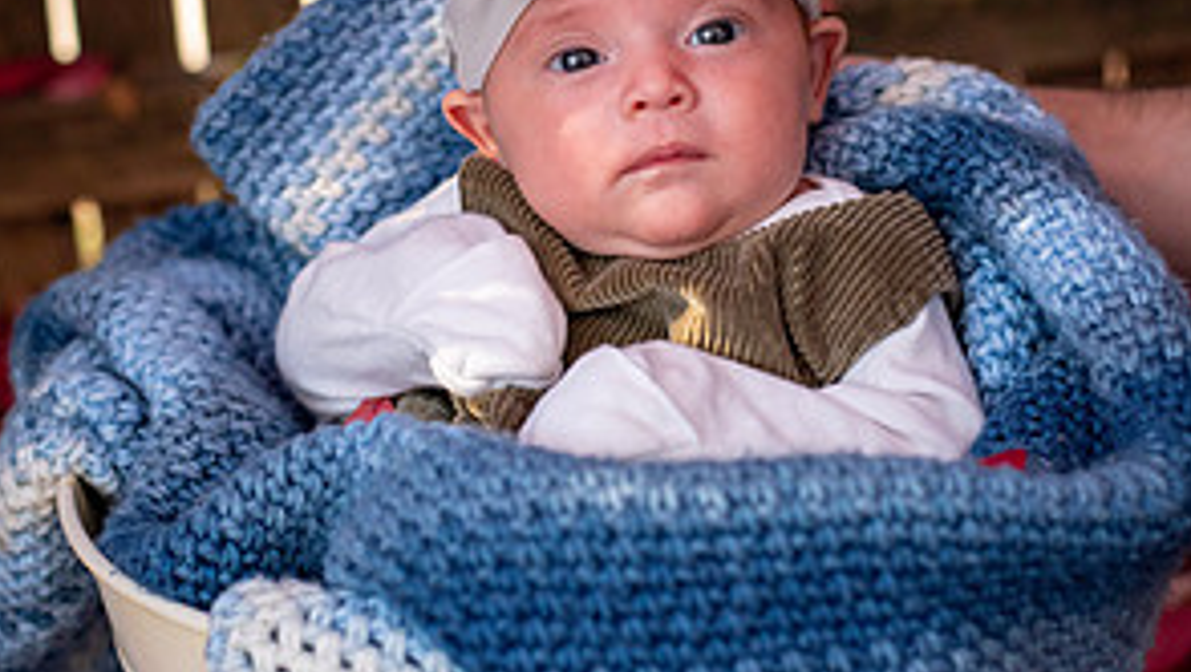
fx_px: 2529
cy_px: 263
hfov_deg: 26.5
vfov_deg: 15.1
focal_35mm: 80
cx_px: 589
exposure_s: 1/2500
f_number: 3.2
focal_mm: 50
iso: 3200
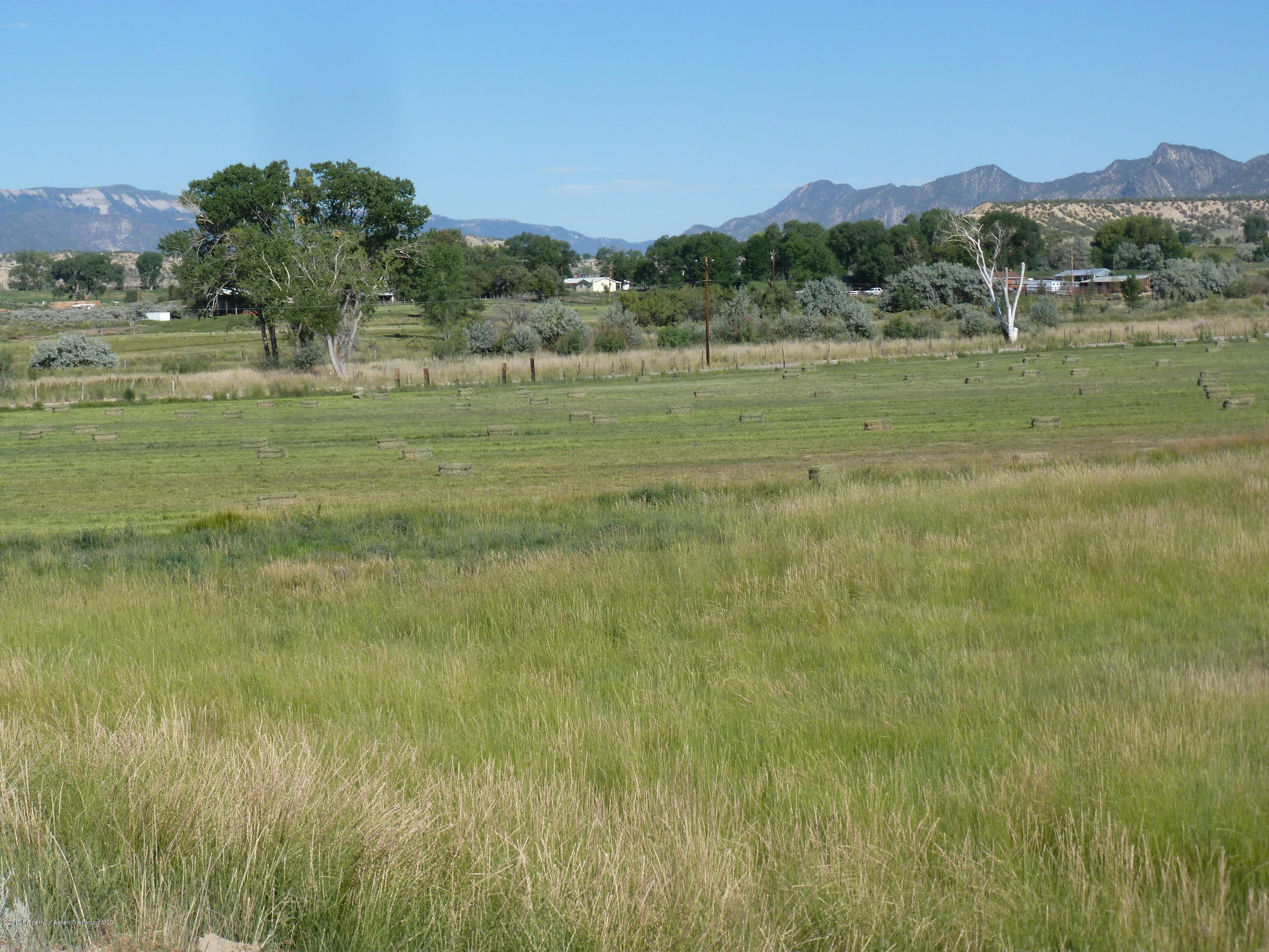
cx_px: 634
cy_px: 476
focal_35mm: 61
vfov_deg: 24.0
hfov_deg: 31.7
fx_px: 2236
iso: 100
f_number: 5
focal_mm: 10.9
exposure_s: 1/500
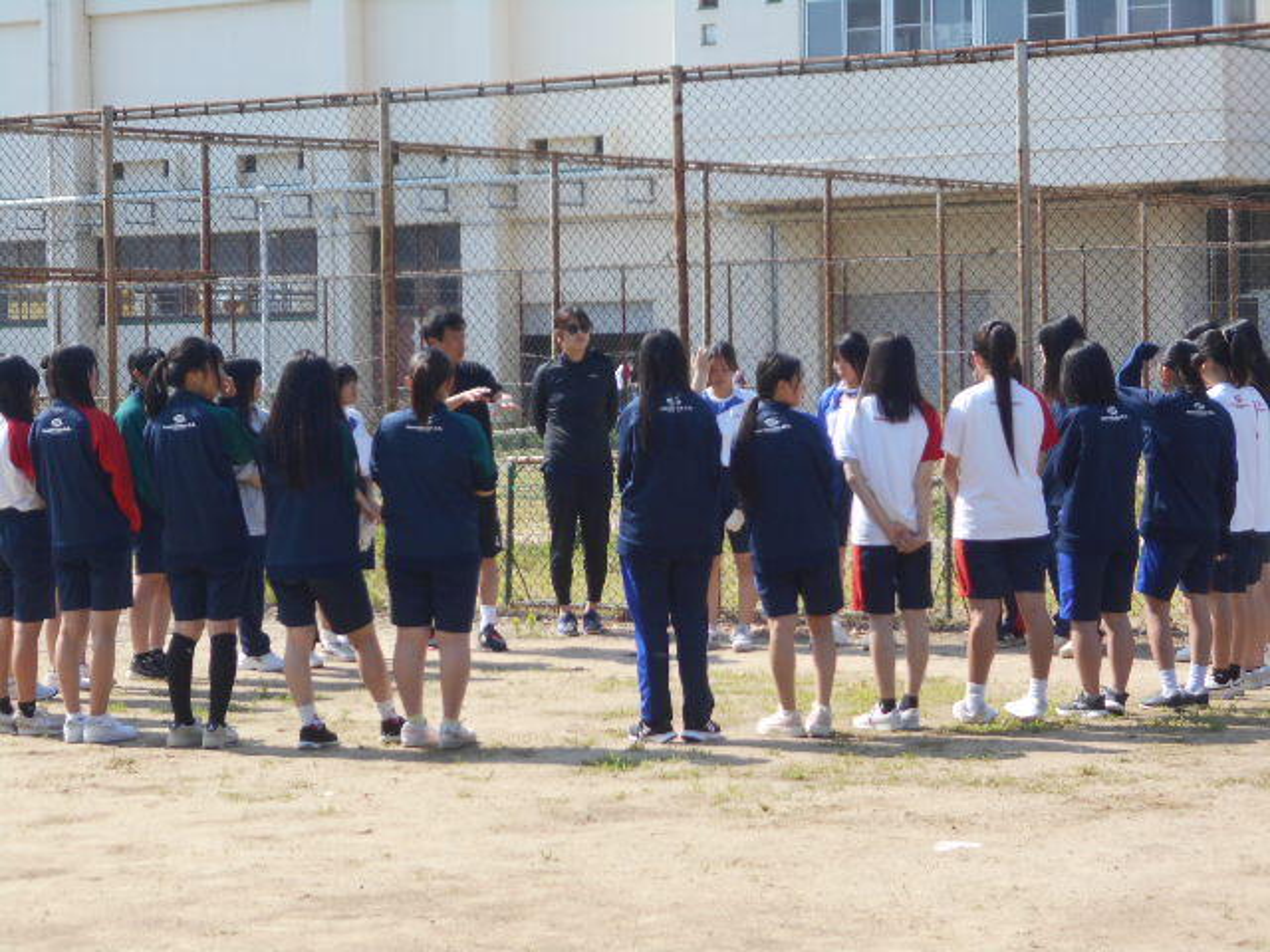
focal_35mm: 99
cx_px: 635
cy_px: 476
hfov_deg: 19.8
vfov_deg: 14.9
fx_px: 3632
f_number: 5.5
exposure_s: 1/200
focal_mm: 17.6
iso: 80
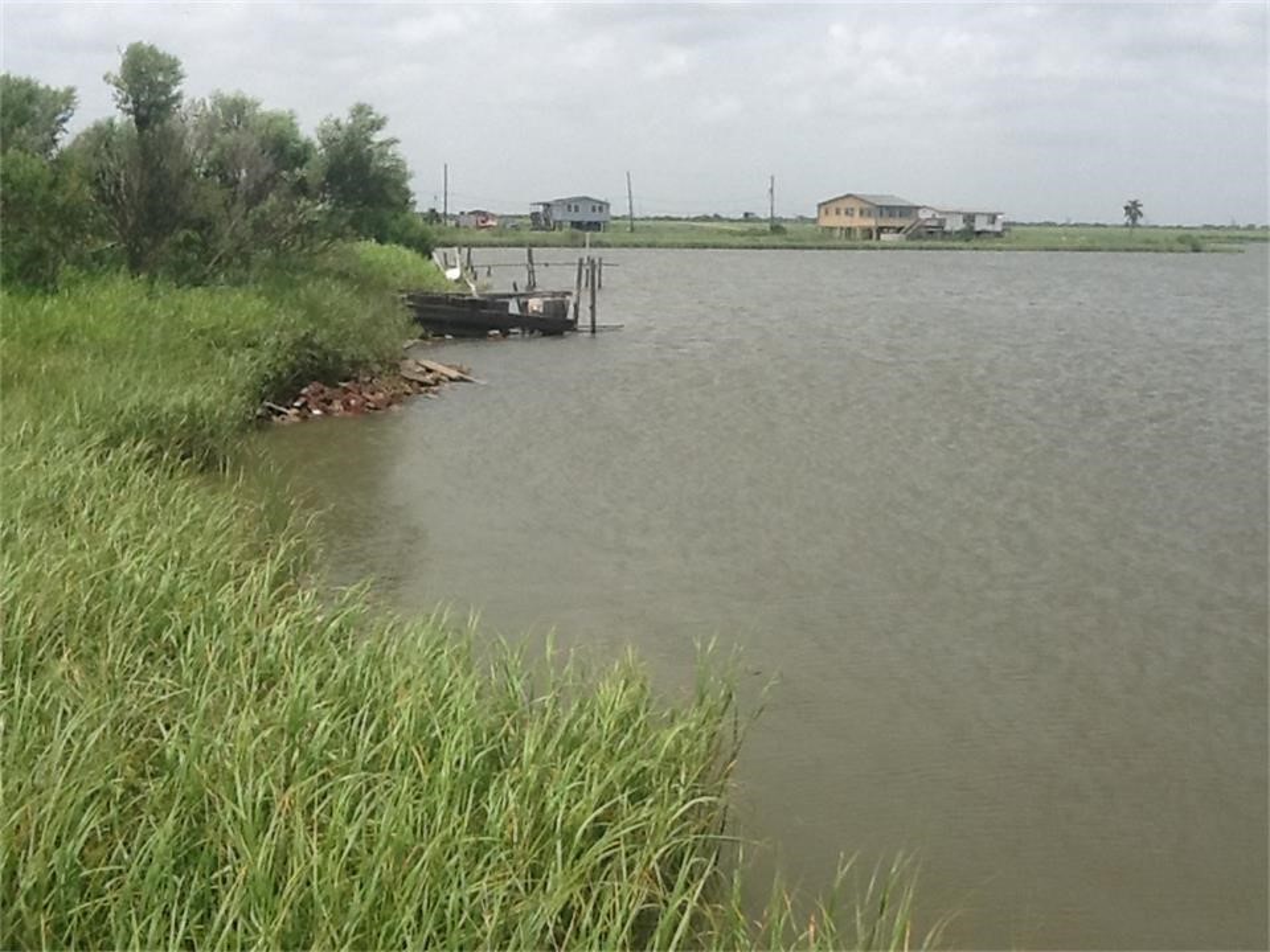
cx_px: 635
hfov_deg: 42.9
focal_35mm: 44
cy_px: 476
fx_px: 1614
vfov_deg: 32.9
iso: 40
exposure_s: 1/2058
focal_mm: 2.03
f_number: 2.4
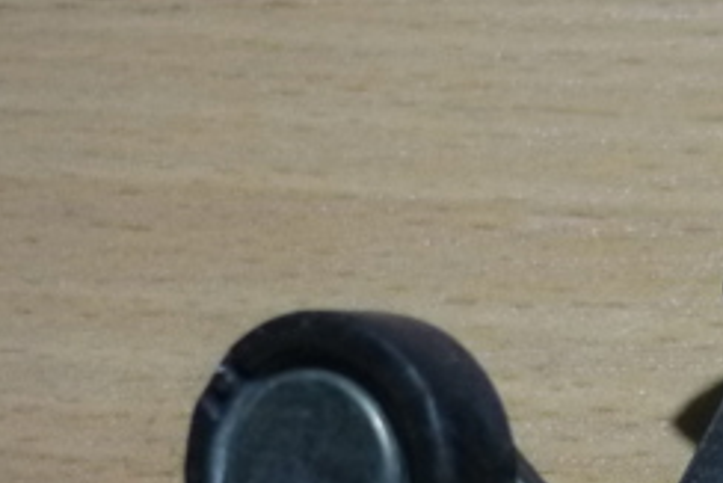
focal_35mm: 90
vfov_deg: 14.8
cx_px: 747
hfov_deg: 21.7
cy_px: 530
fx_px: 1808
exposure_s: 1/30
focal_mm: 5.5
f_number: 2.8
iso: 320
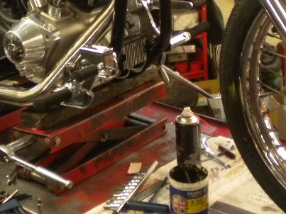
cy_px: -50
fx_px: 735
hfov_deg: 22.0
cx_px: 167
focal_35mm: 89
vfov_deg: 15.9
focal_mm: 6.3
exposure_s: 1/33.5
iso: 400
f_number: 3.1
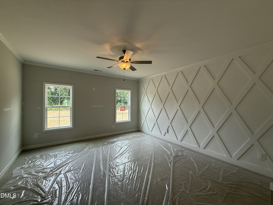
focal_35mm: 14
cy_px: 102
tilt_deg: +1.2
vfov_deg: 85.7
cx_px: 136
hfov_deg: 102.1
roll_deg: -0.4
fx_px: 110
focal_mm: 2.22
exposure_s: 1/118
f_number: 2.2
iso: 64
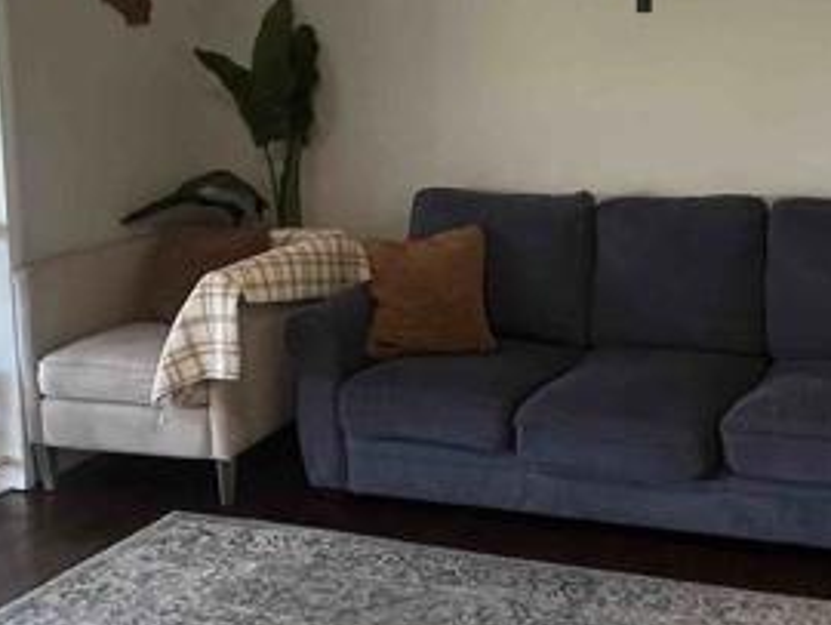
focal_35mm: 53
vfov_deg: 27.2
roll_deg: +0.6
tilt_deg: -6.5
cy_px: 160
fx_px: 1273
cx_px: 600
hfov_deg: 35.5
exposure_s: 1/60
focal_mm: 2.22
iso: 250
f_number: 2.2
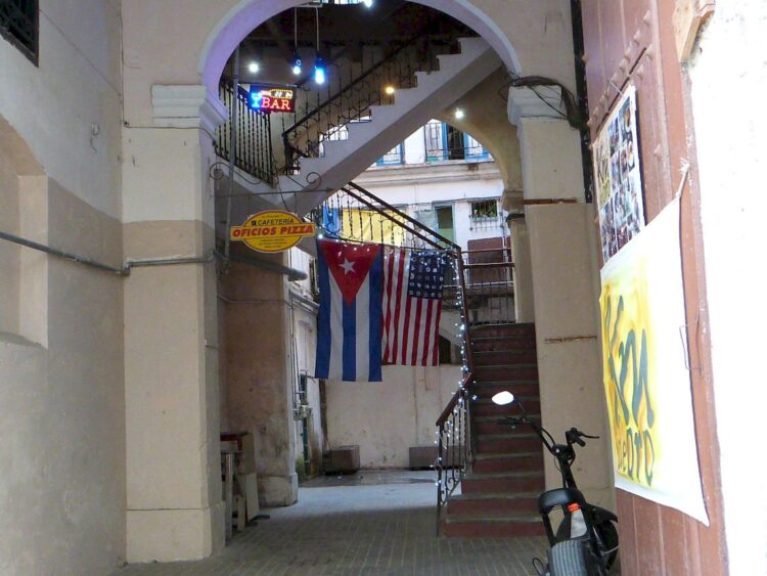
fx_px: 953
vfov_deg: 33.6
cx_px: 384
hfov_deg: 43.8
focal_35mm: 43
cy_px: 288
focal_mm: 7.6
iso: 1250
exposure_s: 1/60
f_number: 3.6
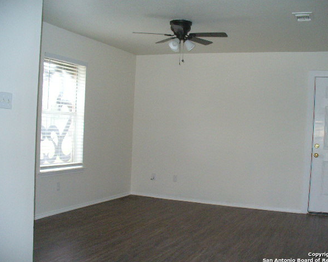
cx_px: 174
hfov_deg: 46.8
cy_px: 131
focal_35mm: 39
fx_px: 378
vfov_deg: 38.2
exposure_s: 1/60
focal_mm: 6.1
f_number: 2.8
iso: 200
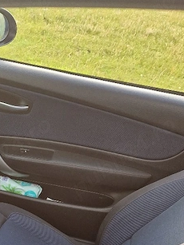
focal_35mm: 60
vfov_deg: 27.8
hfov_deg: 23.9
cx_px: 31
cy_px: 301
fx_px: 426
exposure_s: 1/182
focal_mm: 5.4
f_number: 1.8
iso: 50
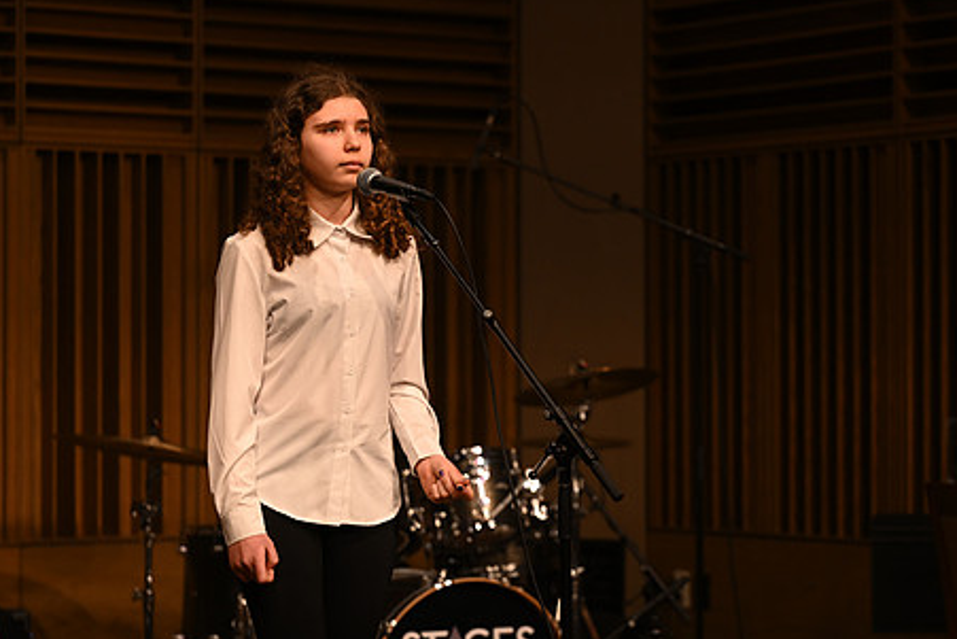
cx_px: 541
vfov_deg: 11.7
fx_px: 3111
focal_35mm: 117
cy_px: 347
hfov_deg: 17.5
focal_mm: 91
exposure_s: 1/400
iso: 800
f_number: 2.8
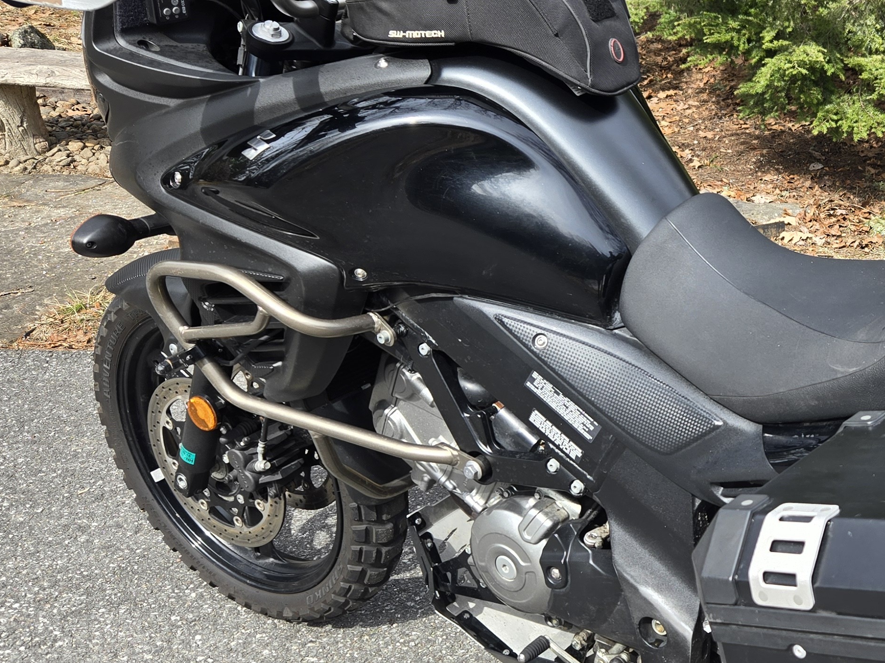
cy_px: 322
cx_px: 825
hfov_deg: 36.1
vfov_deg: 29.7
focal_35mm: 49
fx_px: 1253
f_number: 1.8
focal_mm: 5.4
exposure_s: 1/417
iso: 25
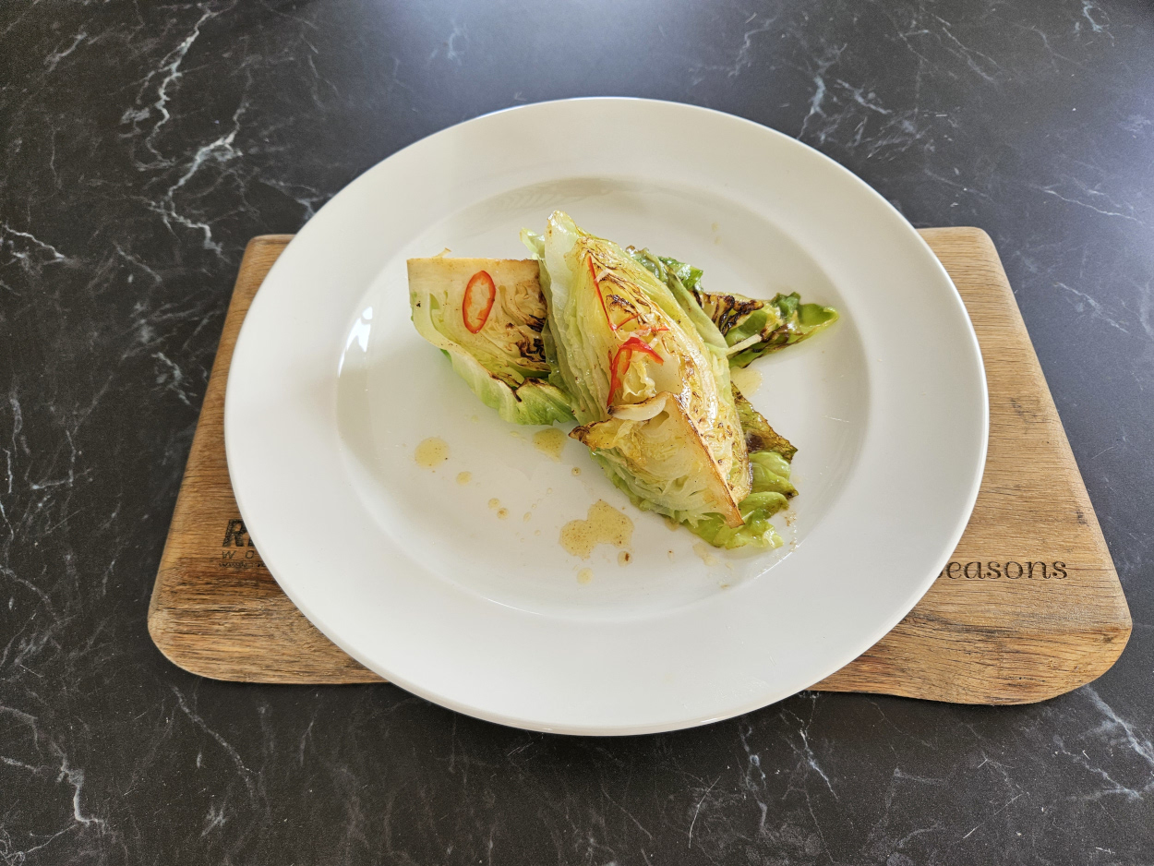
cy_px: 433
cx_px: 577
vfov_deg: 58.9
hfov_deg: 73.9
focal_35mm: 23
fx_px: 767
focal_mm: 5.4
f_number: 1.8
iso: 100
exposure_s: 1/180
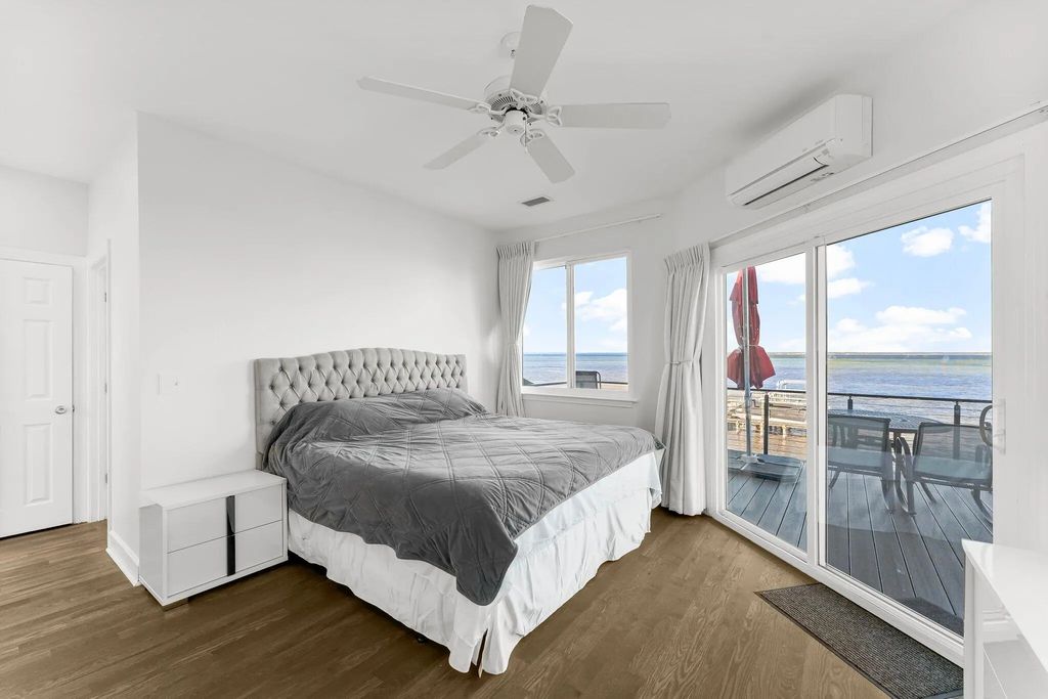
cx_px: 524
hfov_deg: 104.2
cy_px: 350
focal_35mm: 14
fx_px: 408
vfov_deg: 81.2
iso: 400
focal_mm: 14
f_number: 8
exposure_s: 1/30
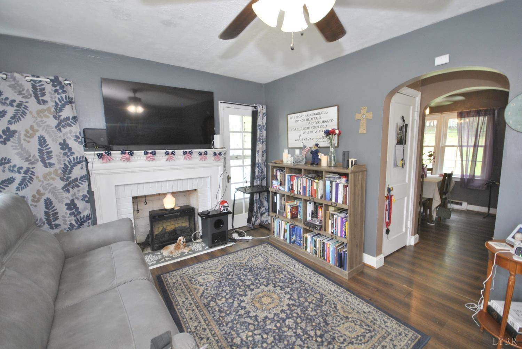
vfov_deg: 77.5
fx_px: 218
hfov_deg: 100.3
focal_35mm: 15
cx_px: 261
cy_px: 174
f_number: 4
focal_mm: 10
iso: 400
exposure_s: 1/30
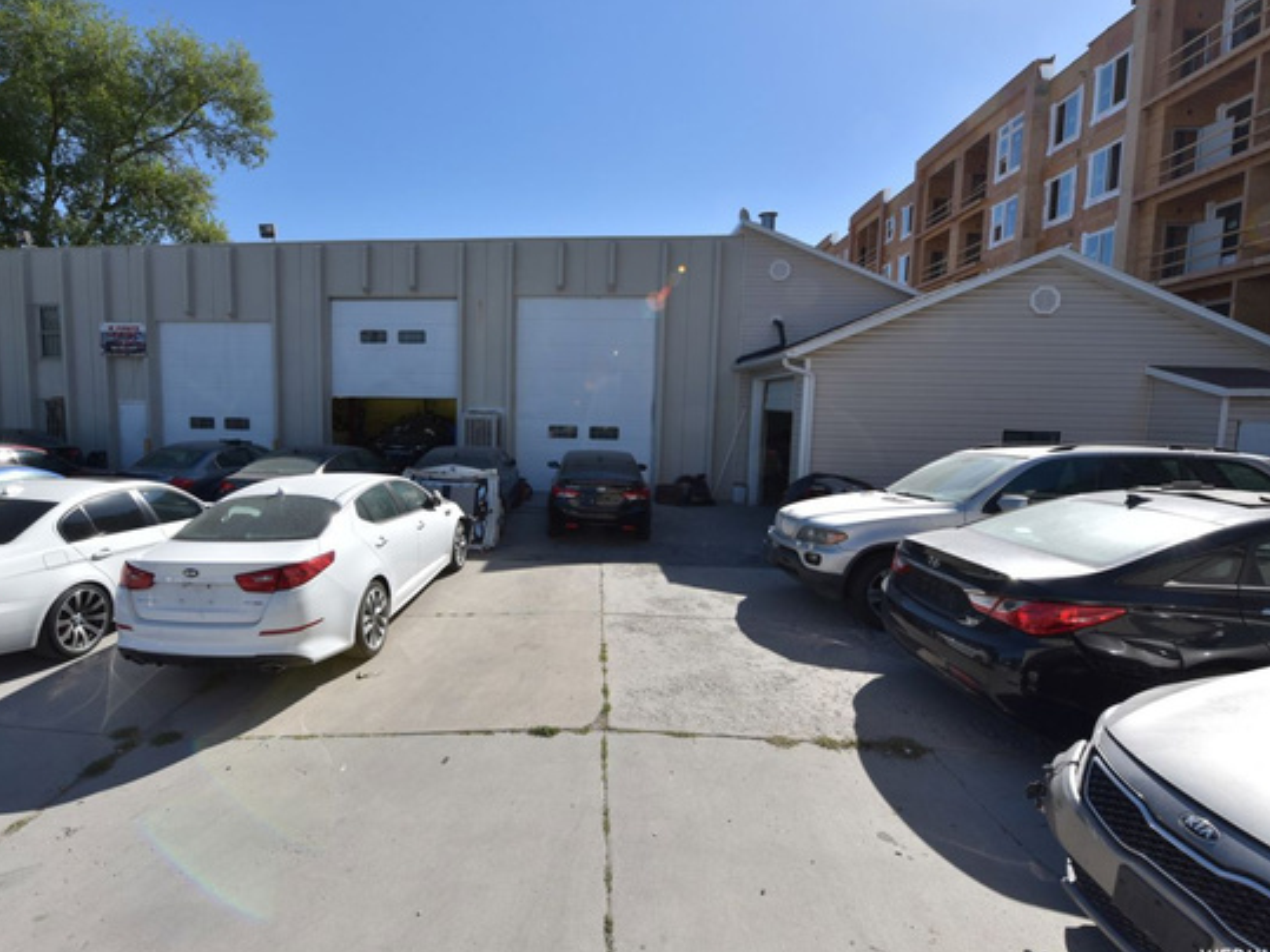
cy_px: 463
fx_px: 587
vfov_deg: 78.1
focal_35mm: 16
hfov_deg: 93.7
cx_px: 533
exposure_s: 1/400
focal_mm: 14
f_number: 10
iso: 200
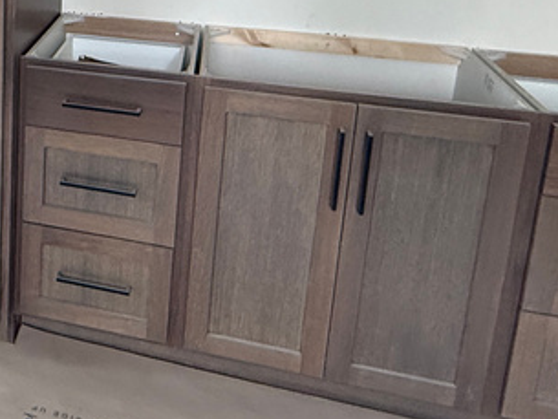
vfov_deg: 28.8
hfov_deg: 35.8
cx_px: -22
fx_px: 758
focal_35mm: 47
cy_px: -9
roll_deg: -0.6
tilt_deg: -12.3
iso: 400
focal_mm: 2.22
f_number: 2.2
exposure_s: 1/87
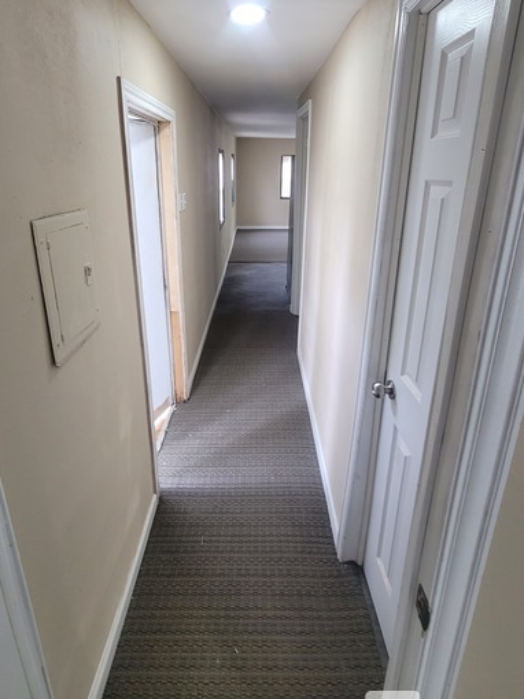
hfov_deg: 74.6
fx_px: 343
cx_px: 244
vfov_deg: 90.2
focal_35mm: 17
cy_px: 289
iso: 160
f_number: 2.2
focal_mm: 2.2
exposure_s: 1/60
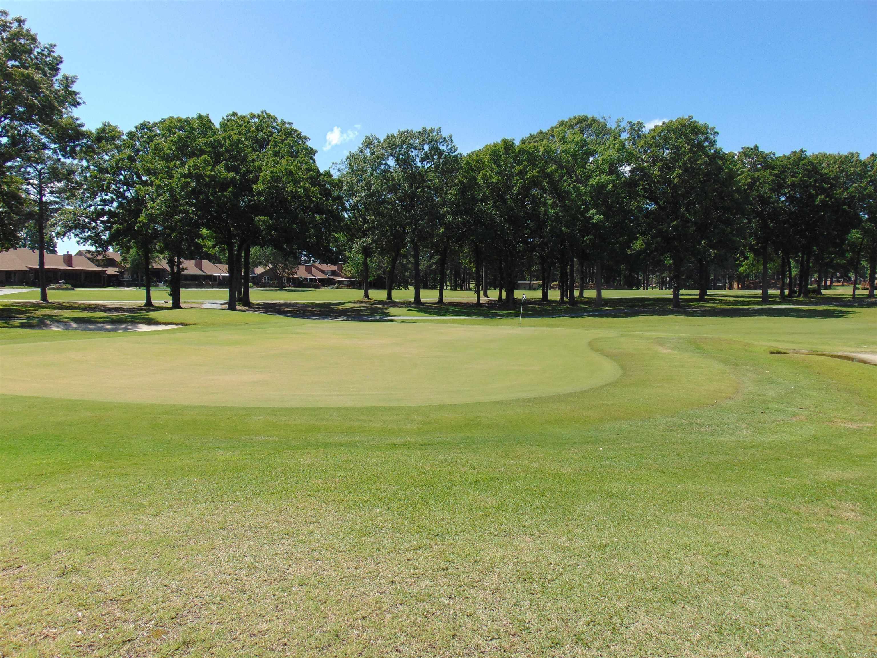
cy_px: 329
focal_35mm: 25
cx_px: 438
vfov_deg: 54.9
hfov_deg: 69.4
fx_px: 633
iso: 80
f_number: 7.7
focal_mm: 4.5
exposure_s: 1/250
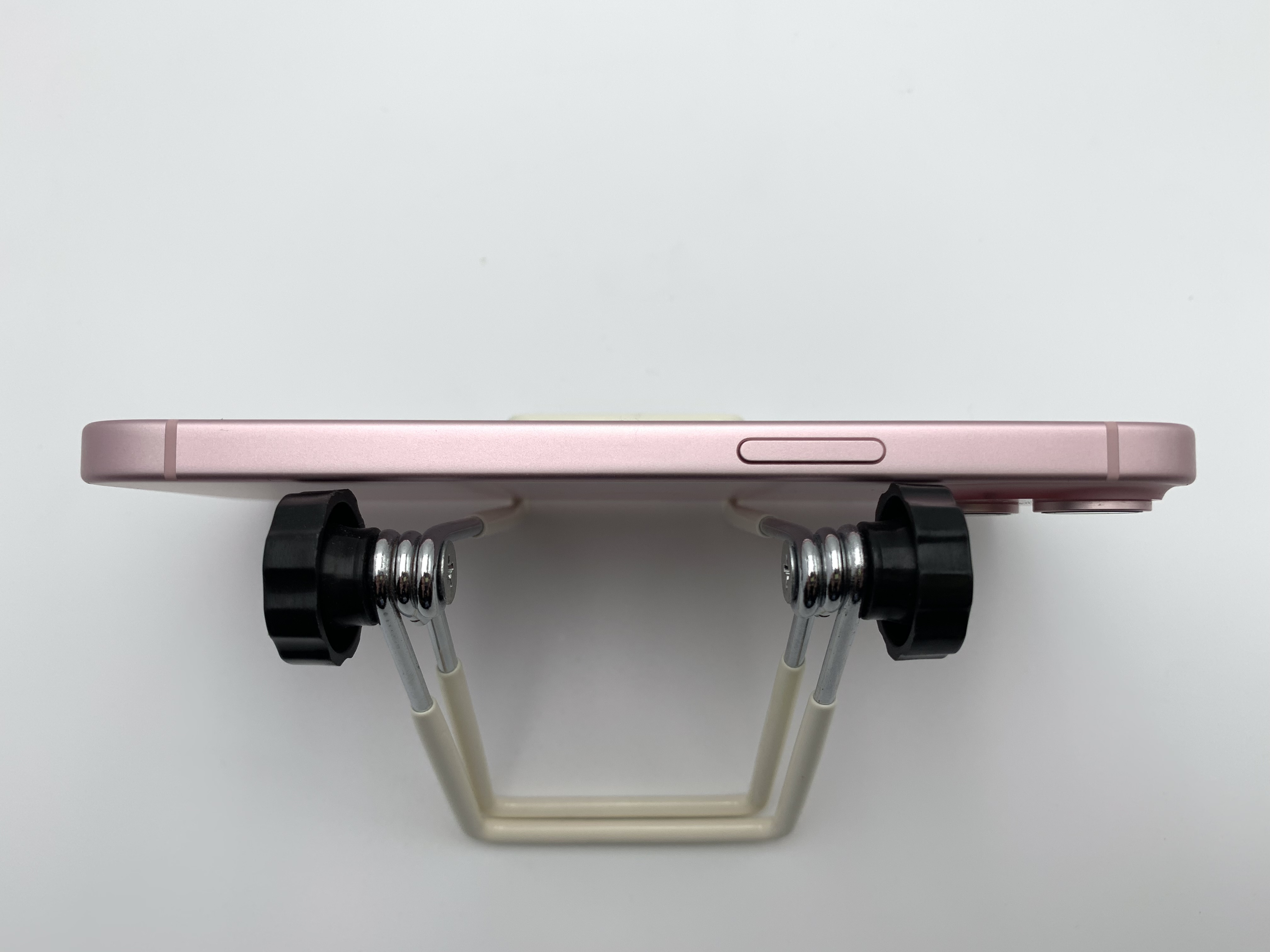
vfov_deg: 53.1
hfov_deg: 67.3
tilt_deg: -73.7
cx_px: 635
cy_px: 476
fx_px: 954
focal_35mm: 26
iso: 25
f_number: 1.8
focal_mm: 4.25
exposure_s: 1/587
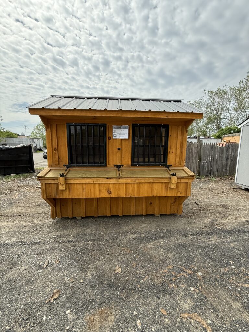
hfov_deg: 85.7
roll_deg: +0.8
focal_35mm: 14
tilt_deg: -3.5
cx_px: 124
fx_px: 134
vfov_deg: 102.1
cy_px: 166
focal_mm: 2.22
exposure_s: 1/1145
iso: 64
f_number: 2.2
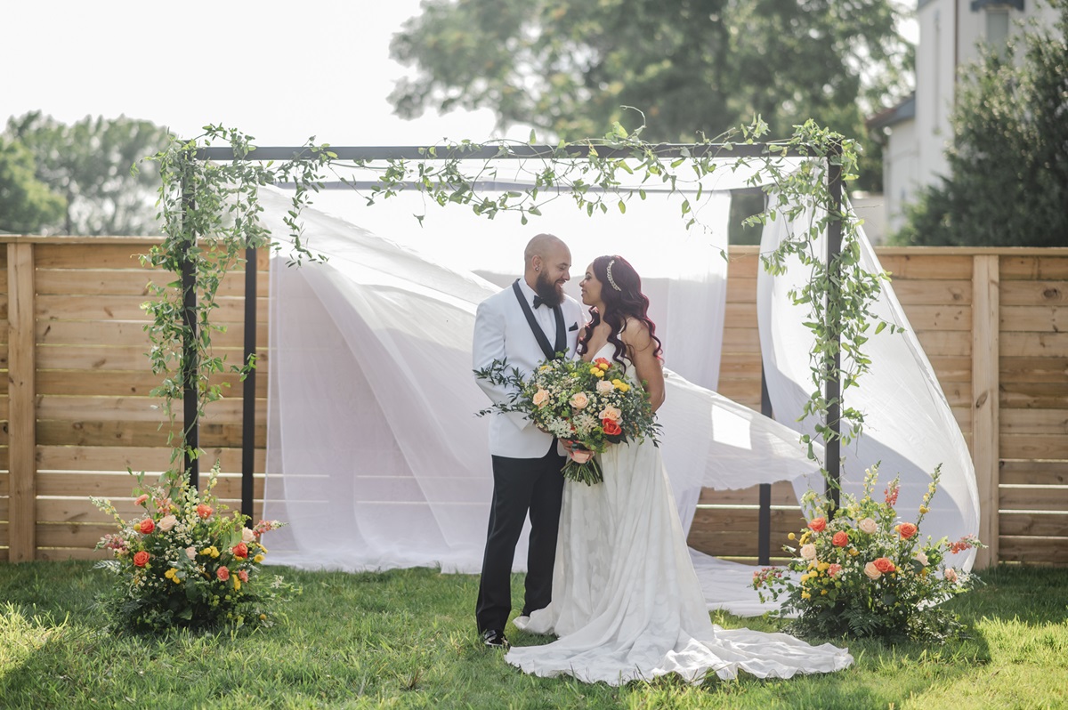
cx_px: 534
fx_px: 2520
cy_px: 355
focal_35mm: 85
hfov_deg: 23.9
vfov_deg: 16.0
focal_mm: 85
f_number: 2.2
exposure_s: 1/2500
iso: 320
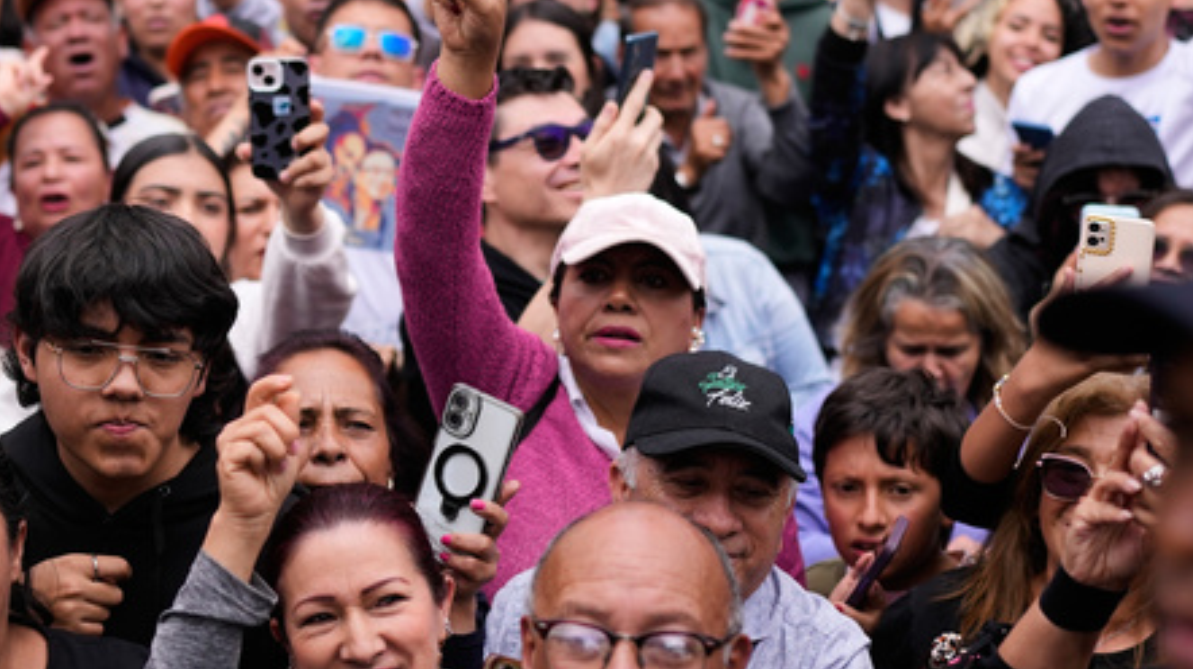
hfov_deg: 24.9
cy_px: 213
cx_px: 399
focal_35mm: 85
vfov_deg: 14.2
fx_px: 2687
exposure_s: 1/10000
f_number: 1.8
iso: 400
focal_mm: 35
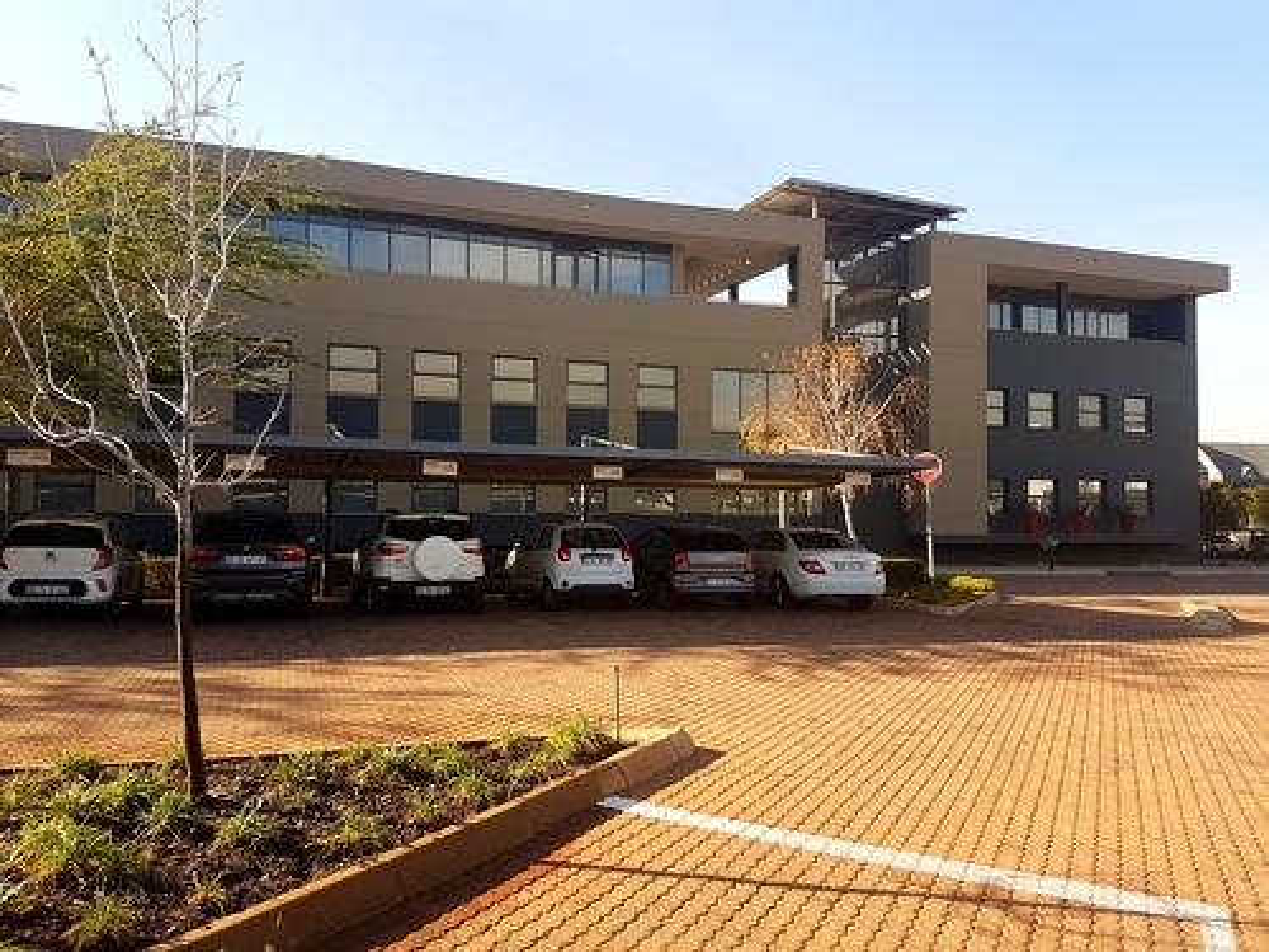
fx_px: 953
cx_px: 634
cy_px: 476
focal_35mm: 26
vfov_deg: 53.1
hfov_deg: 67.3
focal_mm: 4.2
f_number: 1.7
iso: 40
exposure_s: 1/734
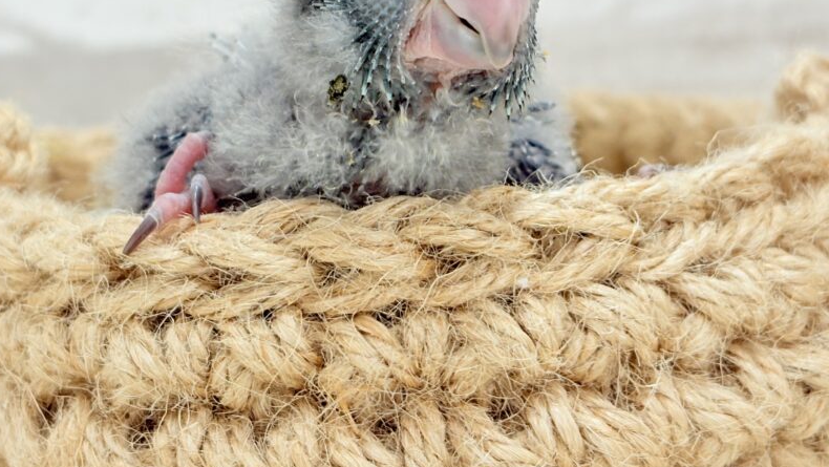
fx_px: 1891
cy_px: 90
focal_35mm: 86
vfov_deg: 14.0
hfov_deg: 24.7
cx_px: 401
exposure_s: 1/50
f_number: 1.6
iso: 50
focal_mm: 5.96
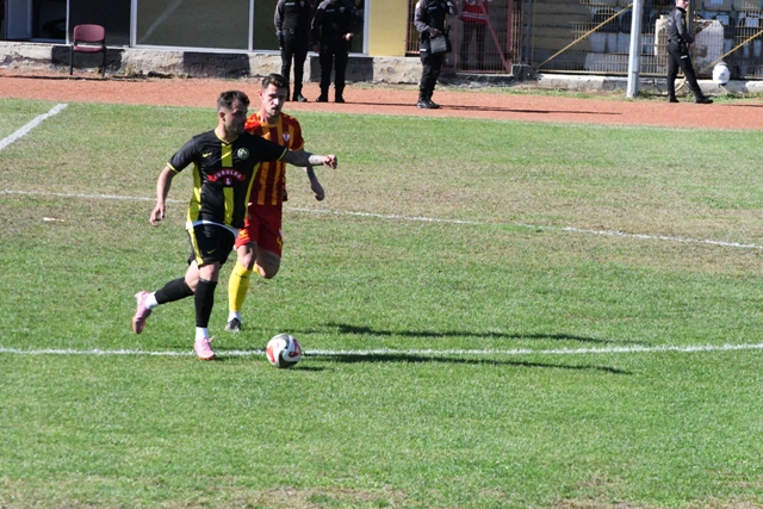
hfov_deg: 7.6
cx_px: 382
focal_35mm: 270
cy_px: 254
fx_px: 5723
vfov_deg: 5.1
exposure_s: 1/8000
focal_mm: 180
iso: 12800
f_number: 13
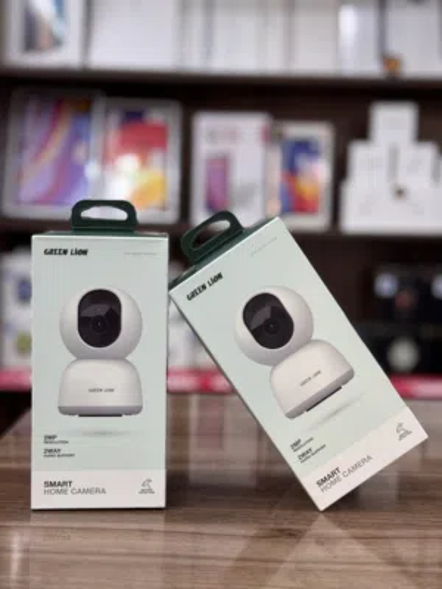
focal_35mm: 48
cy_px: 294
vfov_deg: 39.7
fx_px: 817
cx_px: 221
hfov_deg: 30.3
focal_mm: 6.76
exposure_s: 1/100
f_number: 1.78
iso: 64
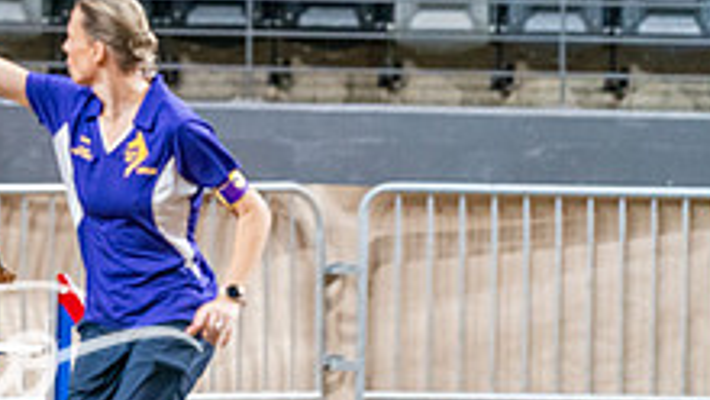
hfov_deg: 3.9
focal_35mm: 553
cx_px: -119
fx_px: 10416
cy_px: 40
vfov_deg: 2.2
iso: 6400
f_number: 2.8
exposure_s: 1/250
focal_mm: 200
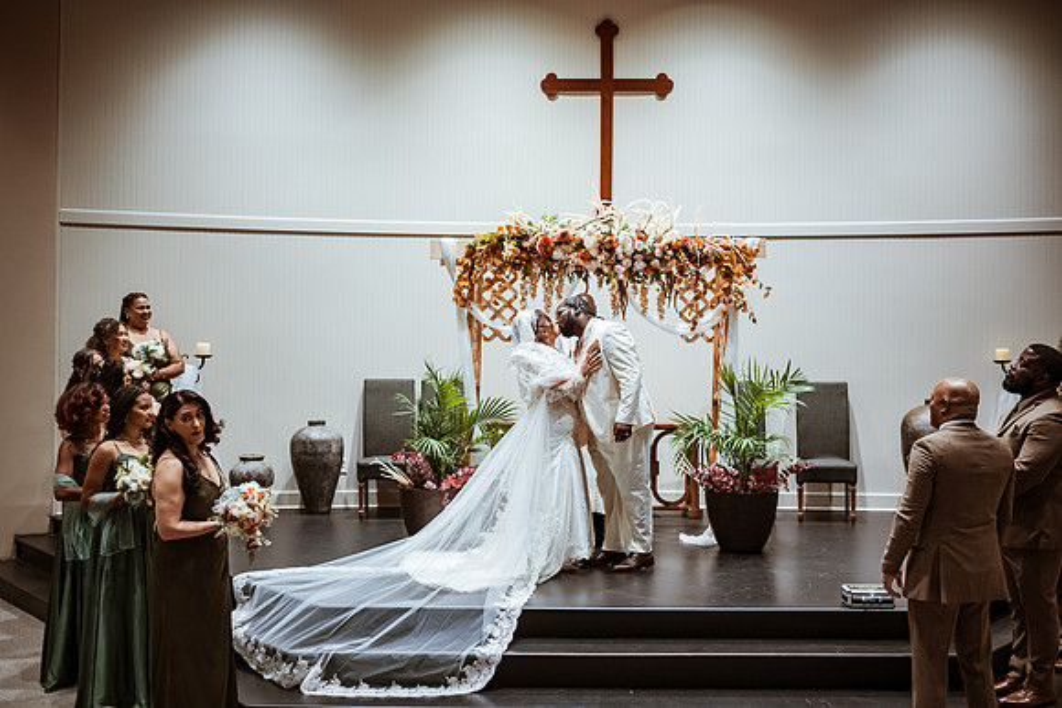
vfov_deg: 37.9
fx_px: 1033
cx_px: 531
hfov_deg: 54.4
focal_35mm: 35
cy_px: 354
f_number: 1.8
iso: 1000
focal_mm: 35
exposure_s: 1/500
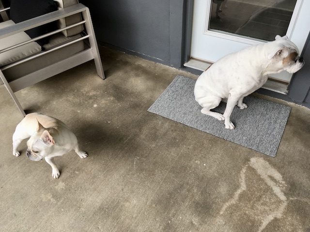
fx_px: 260
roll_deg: +3.1
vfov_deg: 48.2
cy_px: 116
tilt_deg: -44.7
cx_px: 155
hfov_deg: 61.7
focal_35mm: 29
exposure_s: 1/60
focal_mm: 4.15
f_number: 2.2
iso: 32
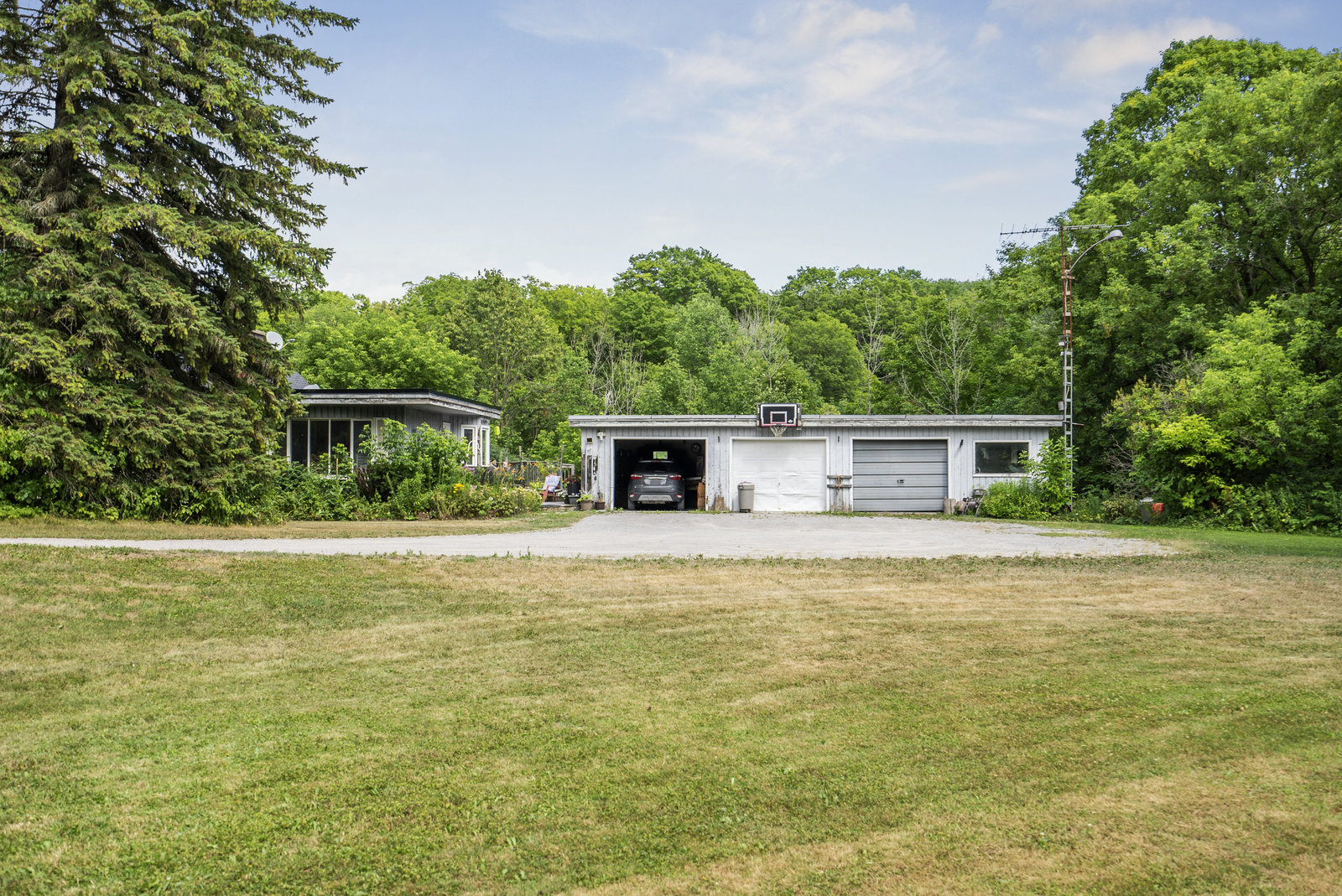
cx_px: 671
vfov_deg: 37.9
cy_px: 448
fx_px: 1305
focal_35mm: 35
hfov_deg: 54.4
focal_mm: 35
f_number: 8
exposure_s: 1/60
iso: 80
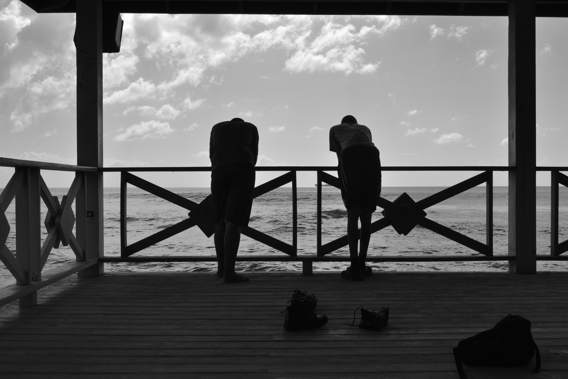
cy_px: 190
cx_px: 284
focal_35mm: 39
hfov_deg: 49.6
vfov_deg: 34.2
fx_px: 615
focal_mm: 26
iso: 100
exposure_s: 1/320
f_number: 10
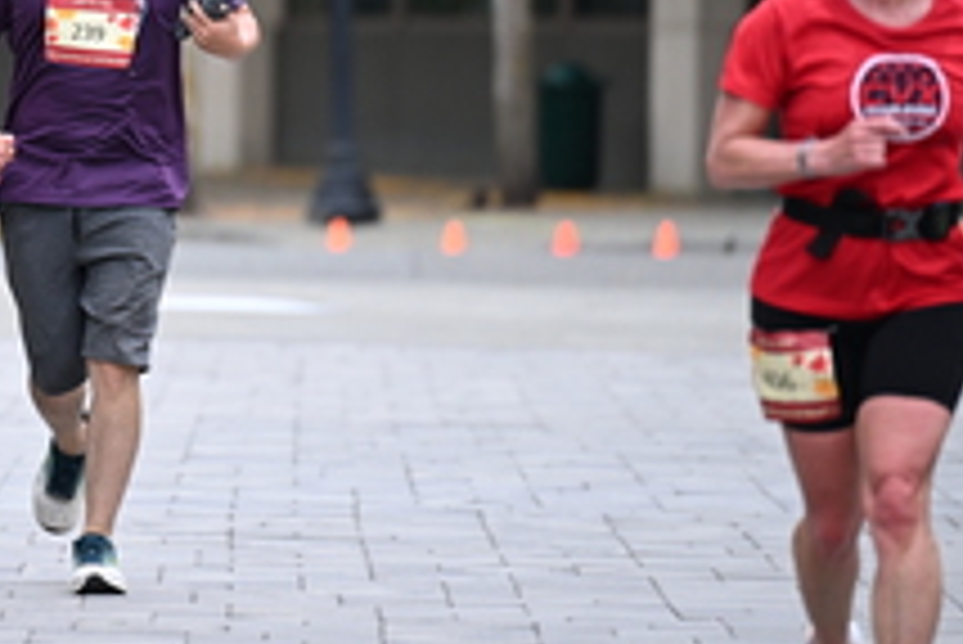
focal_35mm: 514
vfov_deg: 2.7
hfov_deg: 4.0
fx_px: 13758
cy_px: -16
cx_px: -27
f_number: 2.8
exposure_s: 1/1600
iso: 640
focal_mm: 200
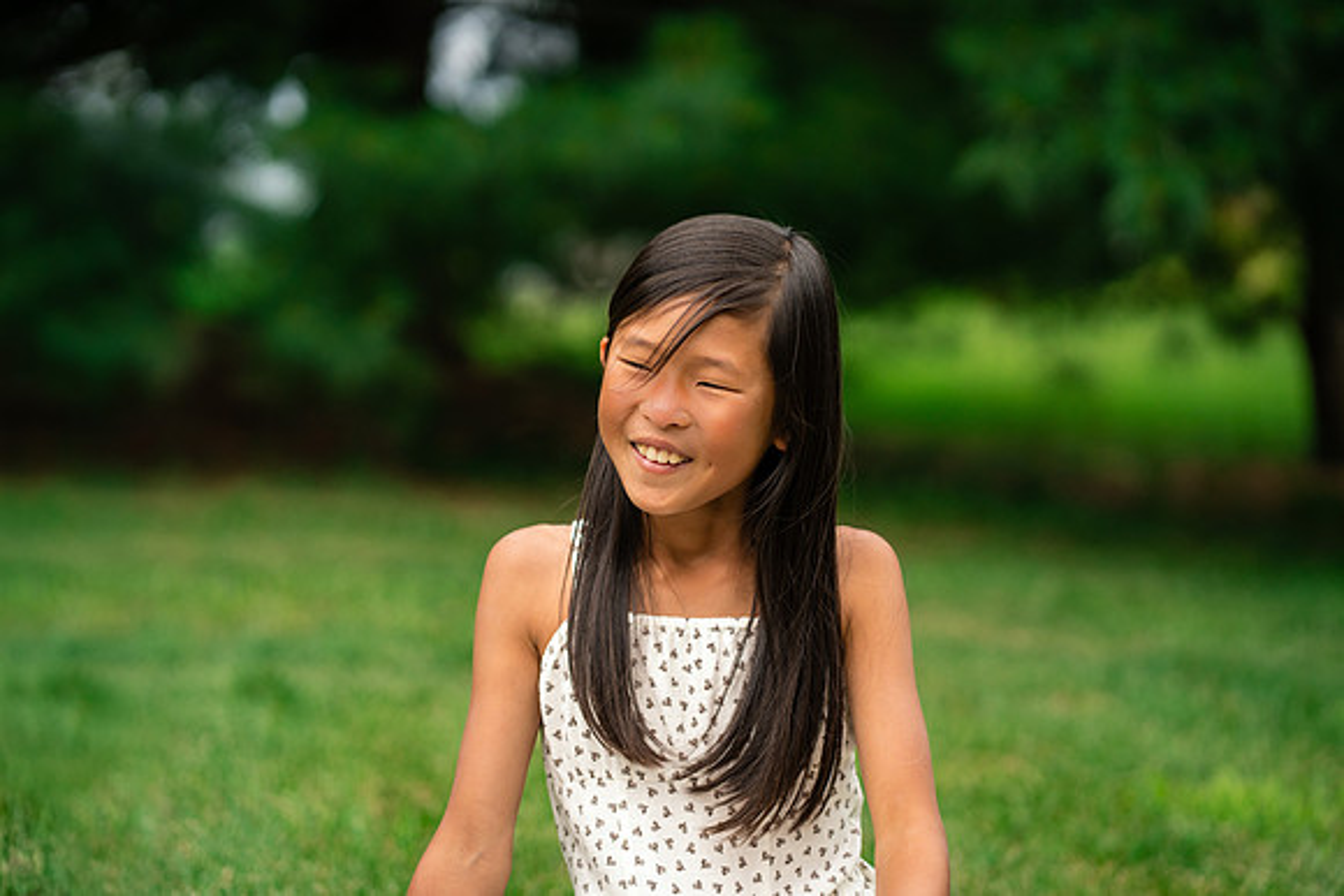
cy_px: 448
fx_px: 3174
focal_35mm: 85
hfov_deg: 23.9
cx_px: 672
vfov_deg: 16.1
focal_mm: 85
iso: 400
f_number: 2.5
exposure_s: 1/2500
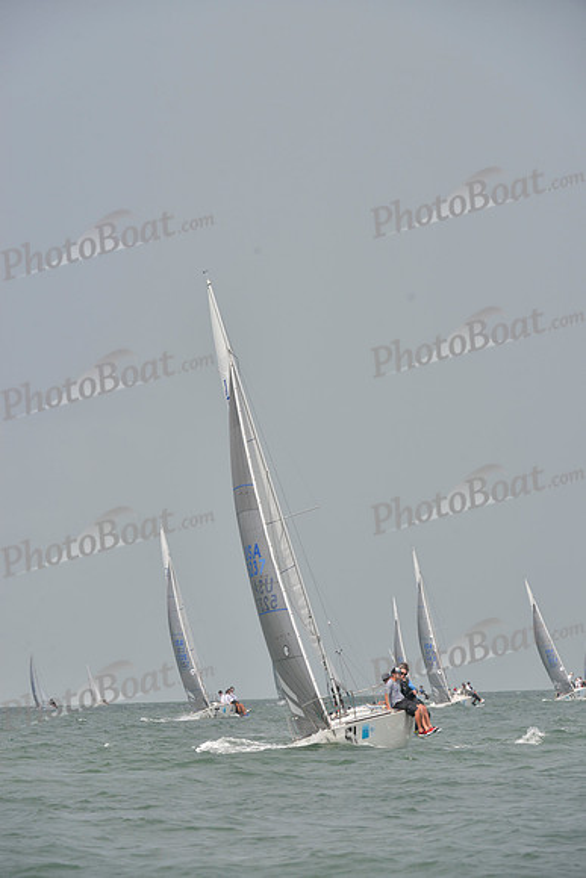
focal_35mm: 200
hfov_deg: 6.9
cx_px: 293
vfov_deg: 10.3
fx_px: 4880
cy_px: 439
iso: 400
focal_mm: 200
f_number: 9
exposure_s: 1/1250
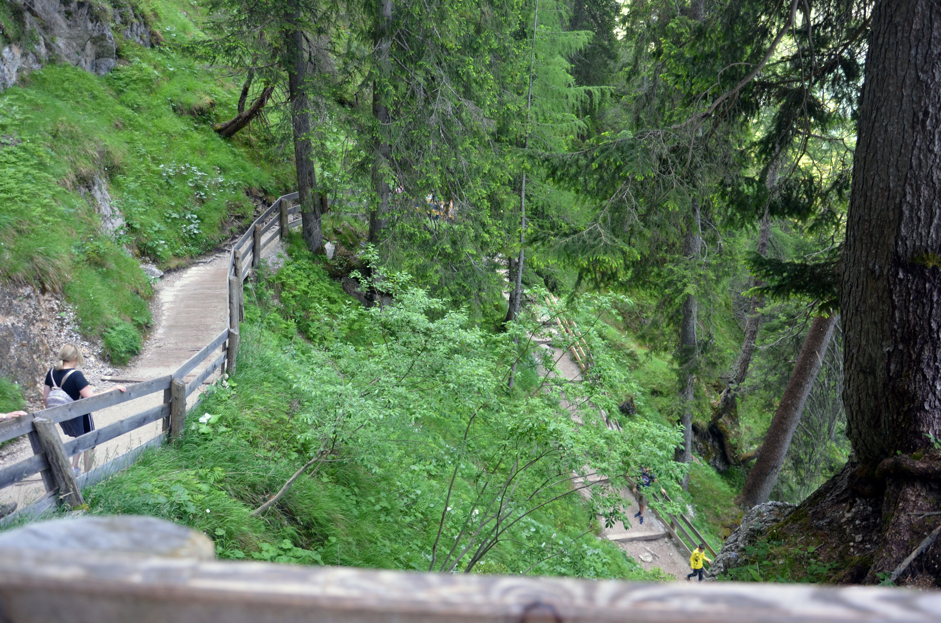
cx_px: 470
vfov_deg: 41.5
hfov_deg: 59.6
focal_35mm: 32
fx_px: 822
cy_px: 312
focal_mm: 21
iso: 400
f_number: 5
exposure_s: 1/100
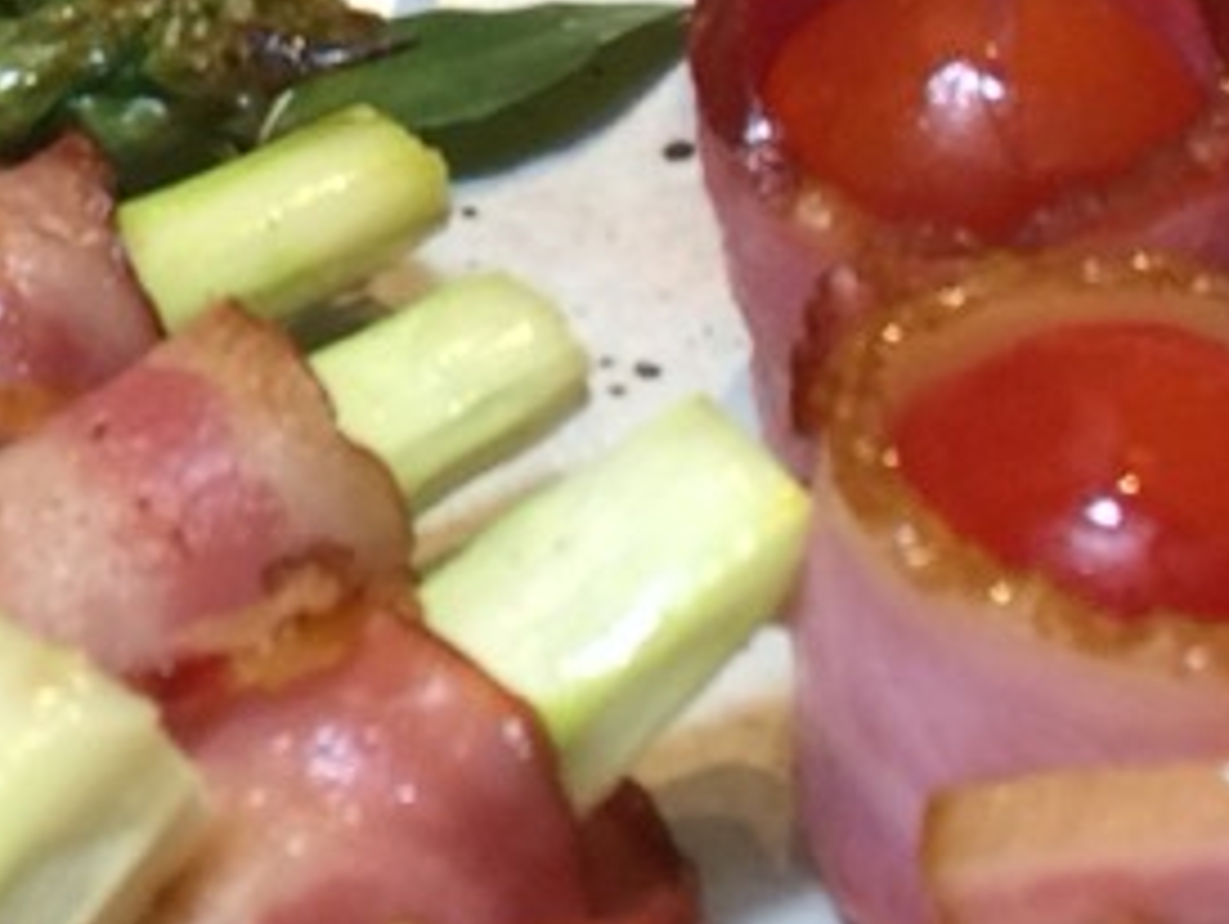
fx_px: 5259
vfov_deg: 9.4
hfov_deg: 13.2
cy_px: -915
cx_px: 85
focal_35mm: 148
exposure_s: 1/15
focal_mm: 4.15
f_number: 2.2
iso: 32
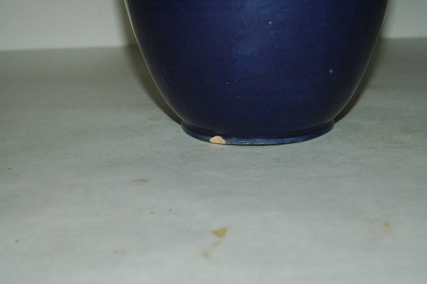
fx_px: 675
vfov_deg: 23.7
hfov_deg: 35.1
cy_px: 142
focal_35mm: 57
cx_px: 214
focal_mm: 38
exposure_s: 1/125
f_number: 7.1
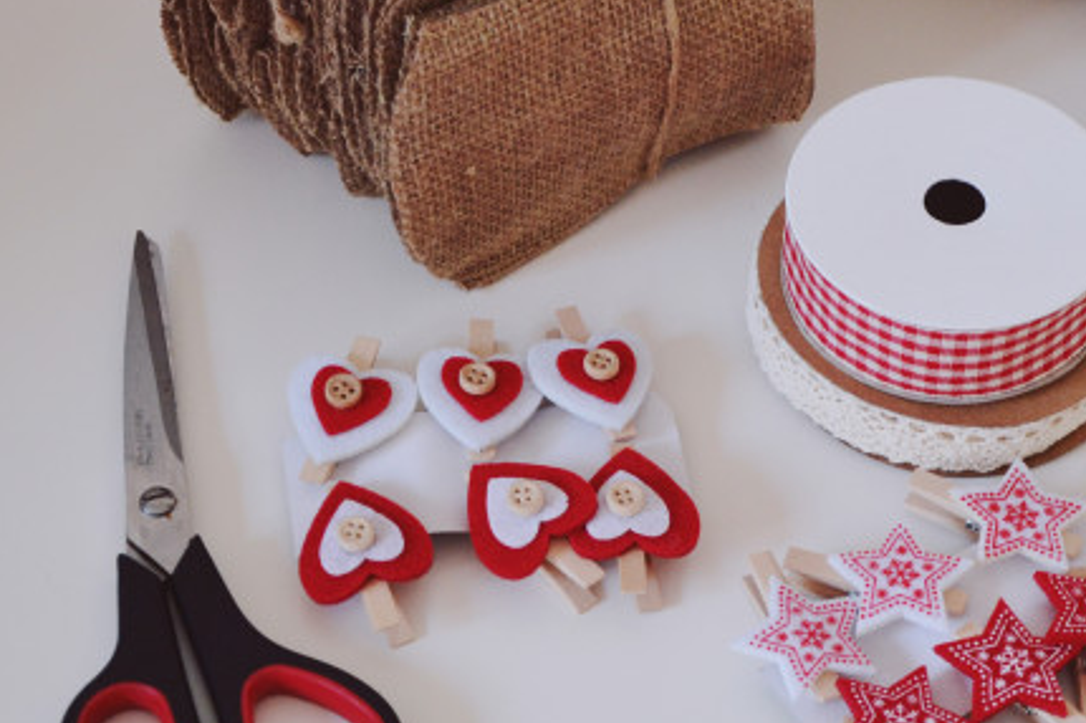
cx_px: 743
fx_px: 4039
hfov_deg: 15.3
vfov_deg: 10.2
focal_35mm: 134
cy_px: 317
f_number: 4.8
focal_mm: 48
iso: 720
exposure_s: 1/15
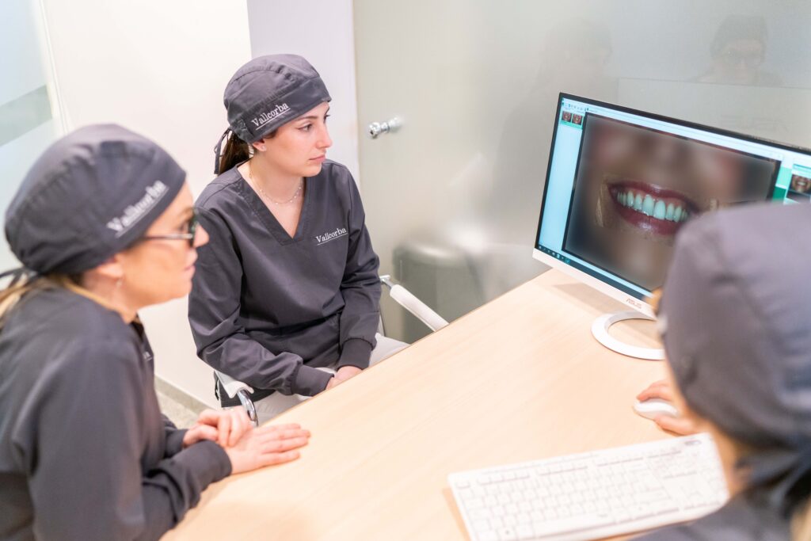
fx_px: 789
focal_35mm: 35
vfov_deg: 37.9
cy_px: 270
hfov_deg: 54.4
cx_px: 406
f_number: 2
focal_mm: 35
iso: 2000
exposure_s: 1/500
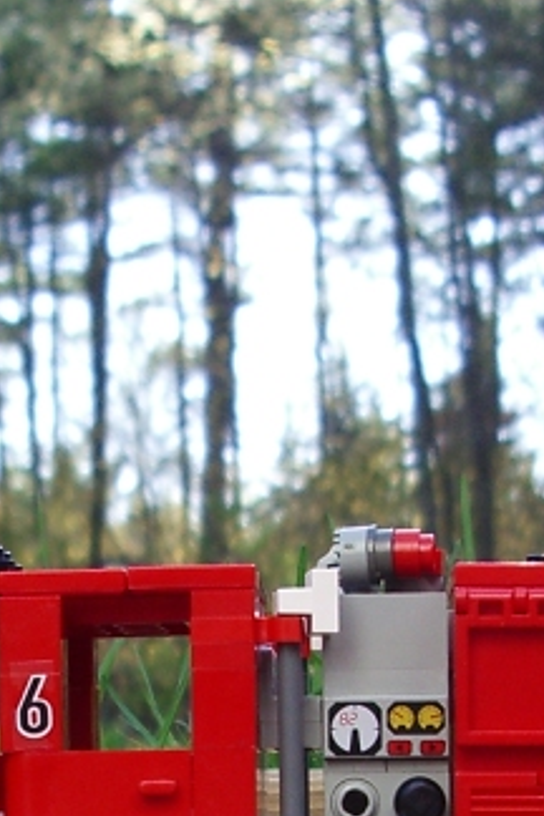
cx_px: 269
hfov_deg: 11.9
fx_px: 2606
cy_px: 897
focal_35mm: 115
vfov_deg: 17.2
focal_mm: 5.8
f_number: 2.6
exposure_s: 1/200
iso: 80
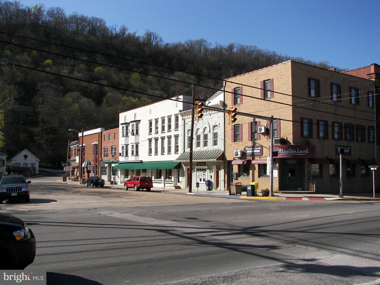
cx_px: 190
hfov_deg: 51.4
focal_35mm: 36
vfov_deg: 39.7
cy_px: 142
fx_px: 395
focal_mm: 6
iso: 50
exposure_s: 1/500
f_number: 4
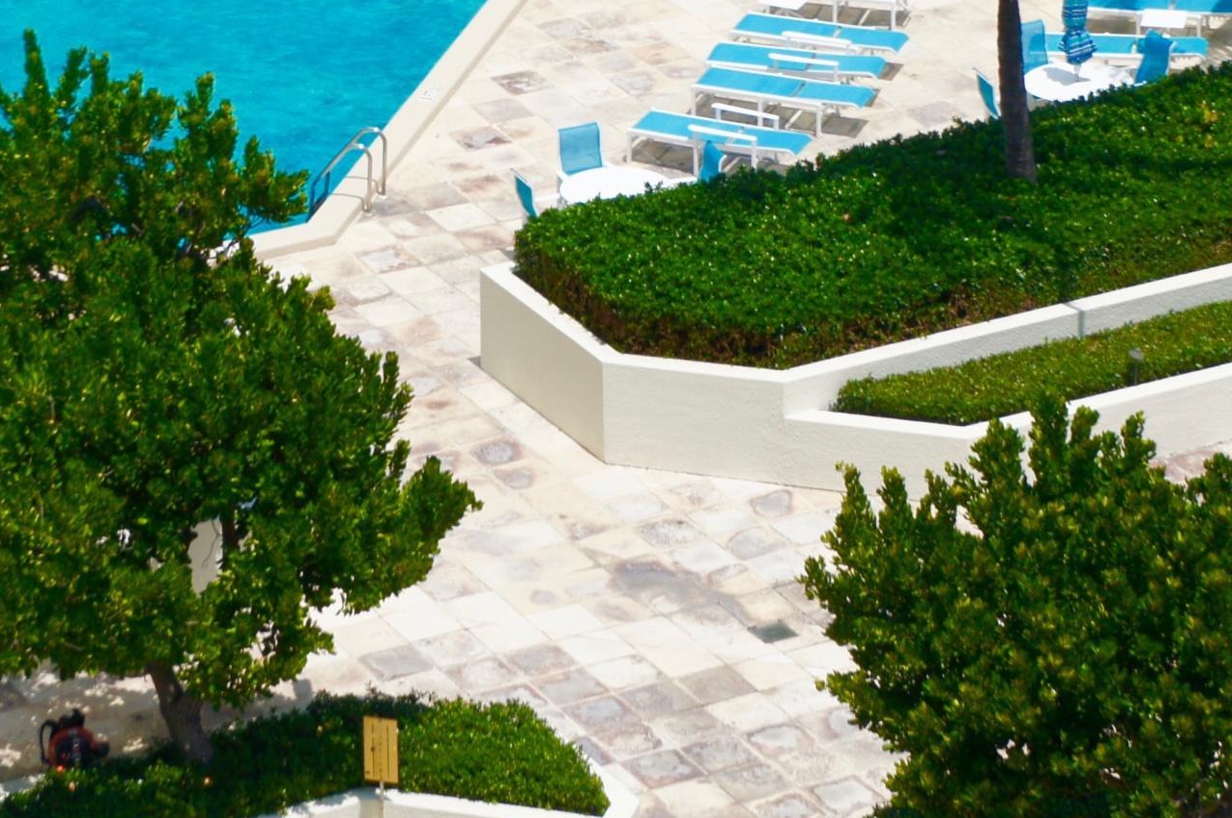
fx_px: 6603
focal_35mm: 193
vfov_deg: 7.1
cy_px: -23
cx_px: 460
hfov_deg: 10.7
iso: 200
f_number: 9
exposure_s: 1/640
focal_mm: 55
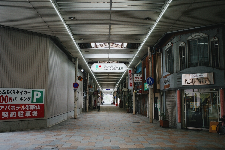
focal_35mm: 35
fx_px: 219
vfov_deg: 37.9
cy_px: 75
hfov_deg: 54.4
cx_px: 112
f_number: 5.6
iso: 200
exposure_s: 1/40
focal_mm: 18.3
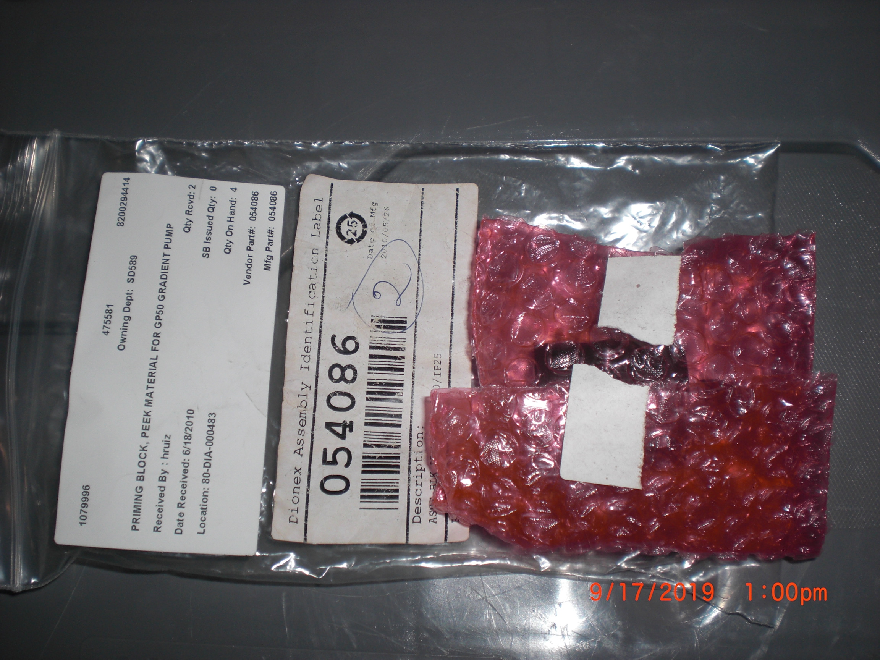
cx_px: 440
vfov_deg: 37.7
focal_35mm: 38
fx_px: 966
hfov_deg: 49.0
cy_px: 330
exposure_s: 1/60
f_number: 3.1
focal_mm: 6.3
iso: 64
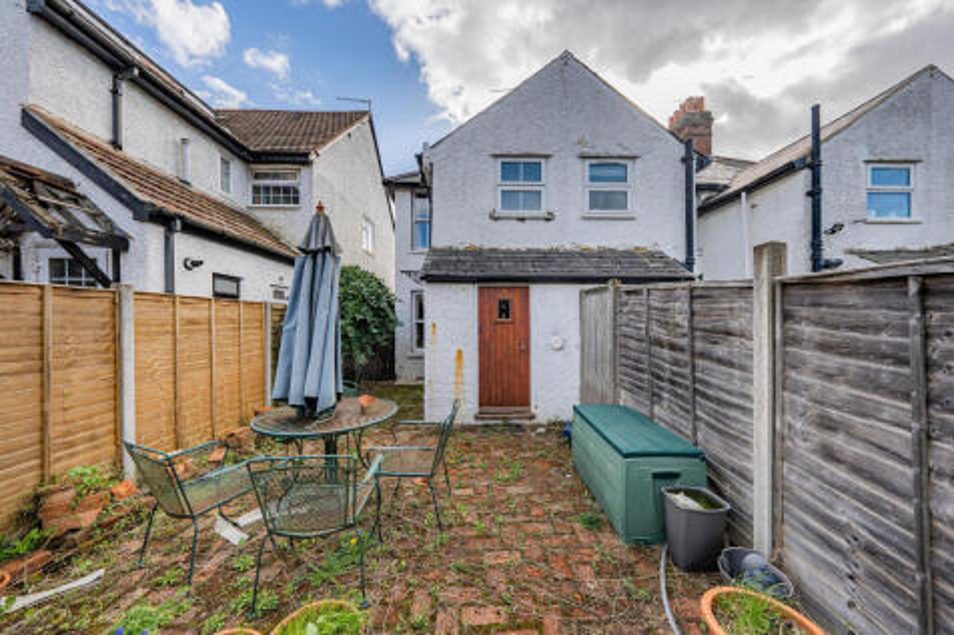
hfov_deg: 112.6
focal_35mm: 12
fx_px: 318
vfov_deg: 90.0
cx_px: 477
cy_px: 318
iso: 320
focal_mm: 12
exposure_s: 1/320
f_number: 9
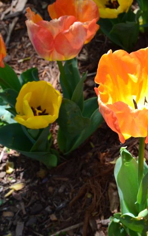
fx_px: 787
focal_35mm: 122
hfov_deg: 10.7
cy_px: 122
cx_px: 139
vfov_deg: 17.1
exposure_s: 1/250
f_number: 10
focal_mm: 48
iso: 400
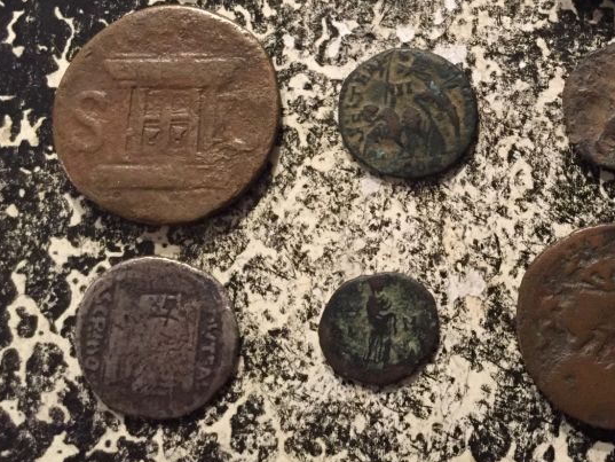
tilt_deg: -84.4
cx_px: 547
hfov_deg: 33.7
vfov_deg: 26.1
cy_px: 42
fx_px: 960
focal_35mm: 54
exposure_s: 1/30
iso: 160
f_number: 2.2
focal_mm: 4.15
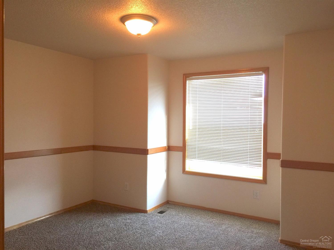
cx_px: 167
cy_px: 125
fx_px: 280
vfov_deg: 48.2
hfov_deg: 61.7
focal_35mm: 29
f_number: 2.2
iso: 40
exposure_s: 1/30
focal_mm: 4.15
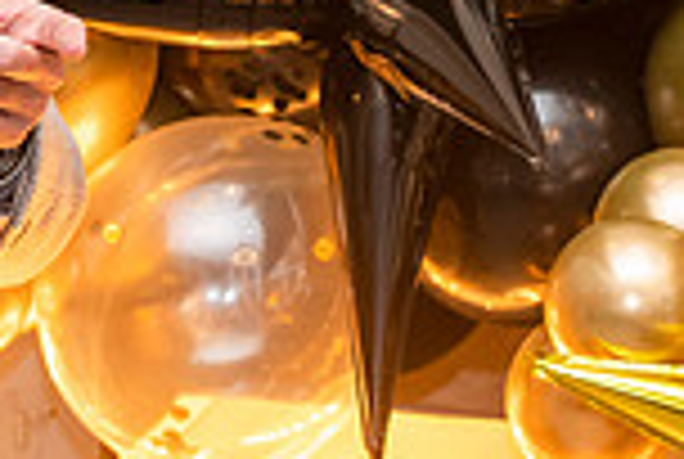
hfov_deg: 8.6
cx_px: -456
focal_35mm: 231
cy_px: -207
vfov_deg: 5.9
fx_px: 4398
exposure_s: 1/125
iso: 1250
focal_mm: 58
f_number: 4
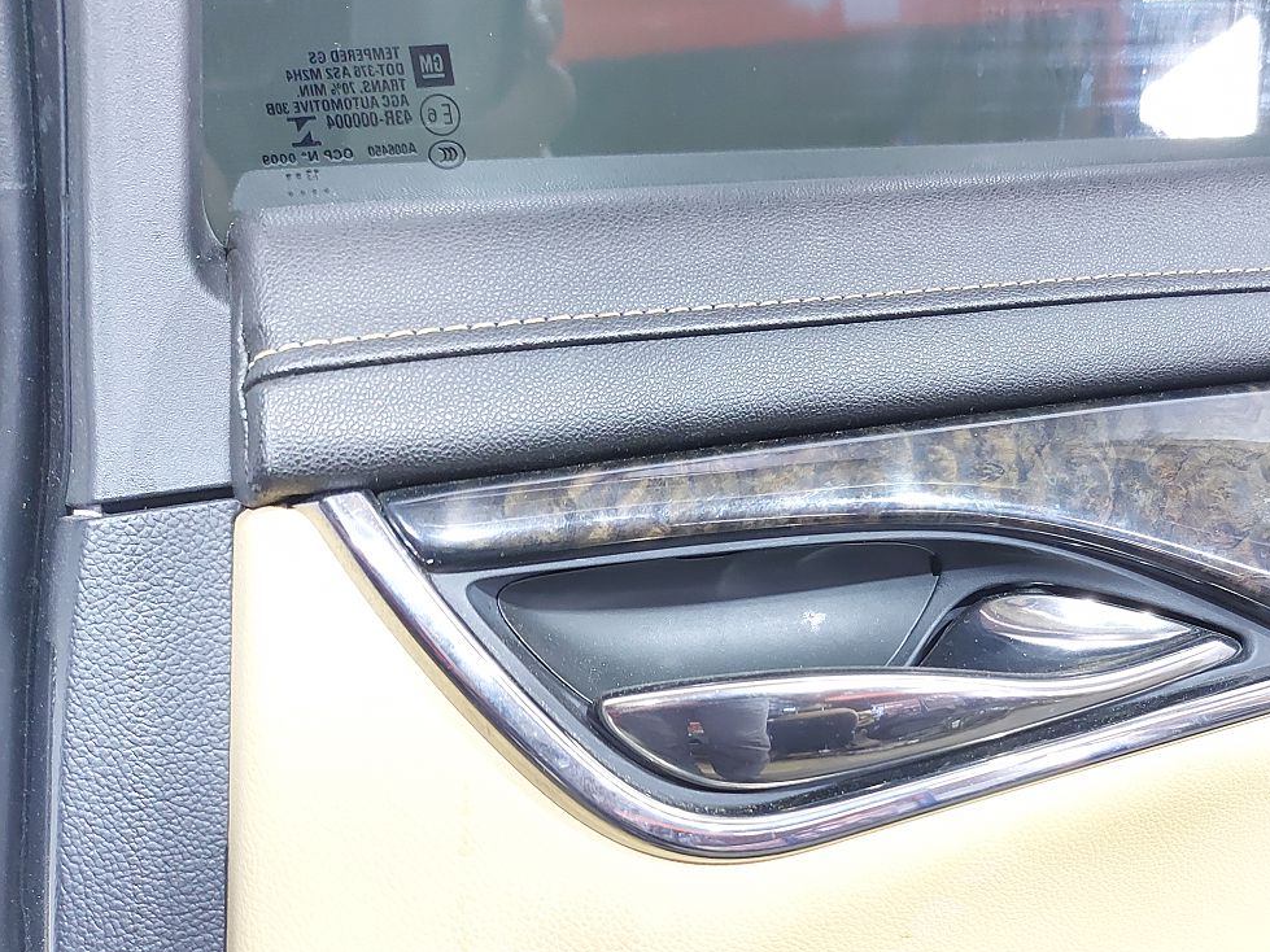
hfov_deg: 52.6
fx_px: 1247
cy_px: 665
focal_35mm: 34
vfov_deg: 41.0
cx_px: 878
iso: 400
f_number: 1.8
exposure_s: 1/25
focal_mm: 5.23
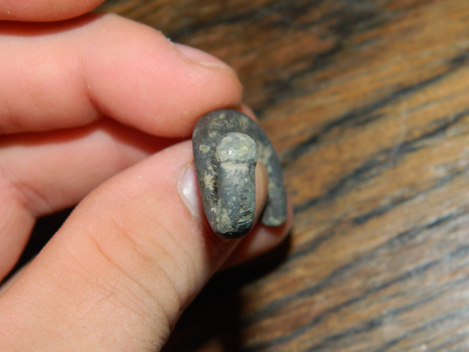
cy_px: 176
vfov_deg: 17.6
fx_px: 1138
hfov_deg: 23.3
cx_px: 234
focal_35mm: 84
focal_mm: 15.1
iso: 200
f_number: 11.9
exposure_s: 1/50
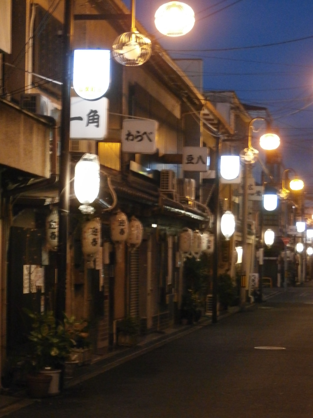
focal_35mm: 97
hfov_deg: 15.2
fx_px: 1169
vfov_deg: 20.2
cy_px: 209
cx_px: 156
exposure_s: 1/8
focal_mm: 17.34
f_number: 4.9
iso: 800
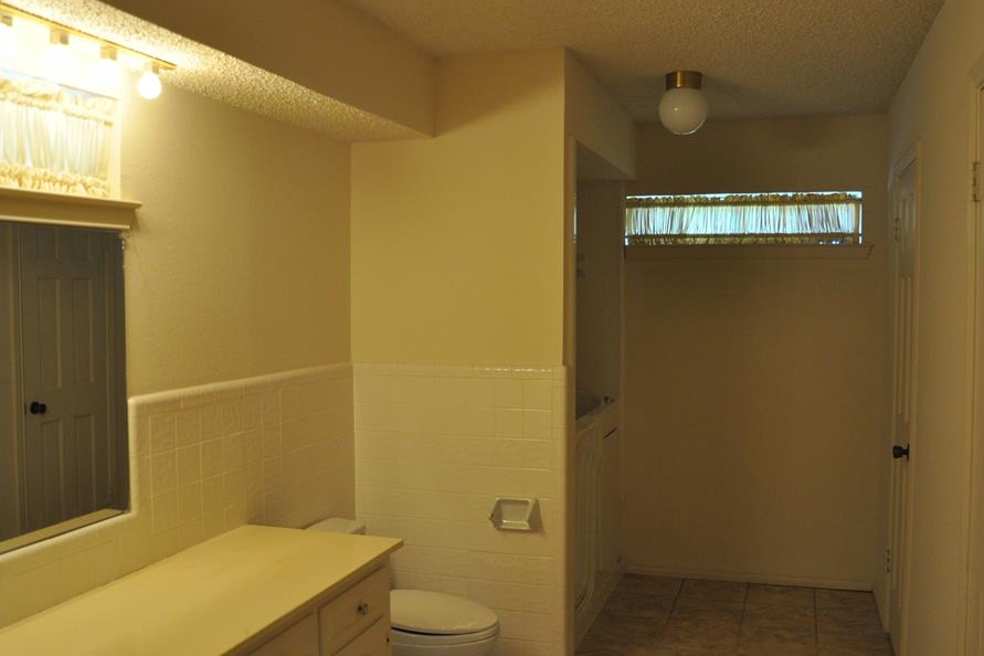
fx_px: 847
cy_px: 329
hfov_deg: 60.3
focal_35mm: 31
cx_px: 512
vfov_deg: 42.3
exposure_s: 1/60
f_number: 4
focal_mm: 18
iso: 800
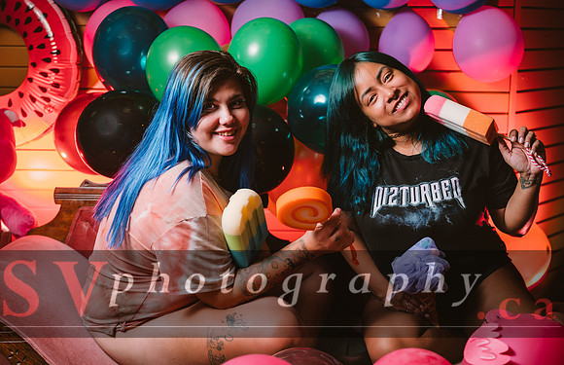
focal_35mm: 54
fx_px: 831
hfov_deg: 37.5
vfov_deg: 24.8
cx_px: 282
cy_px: 182
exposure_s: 1/125
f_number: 4.5
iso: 100
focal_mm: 64
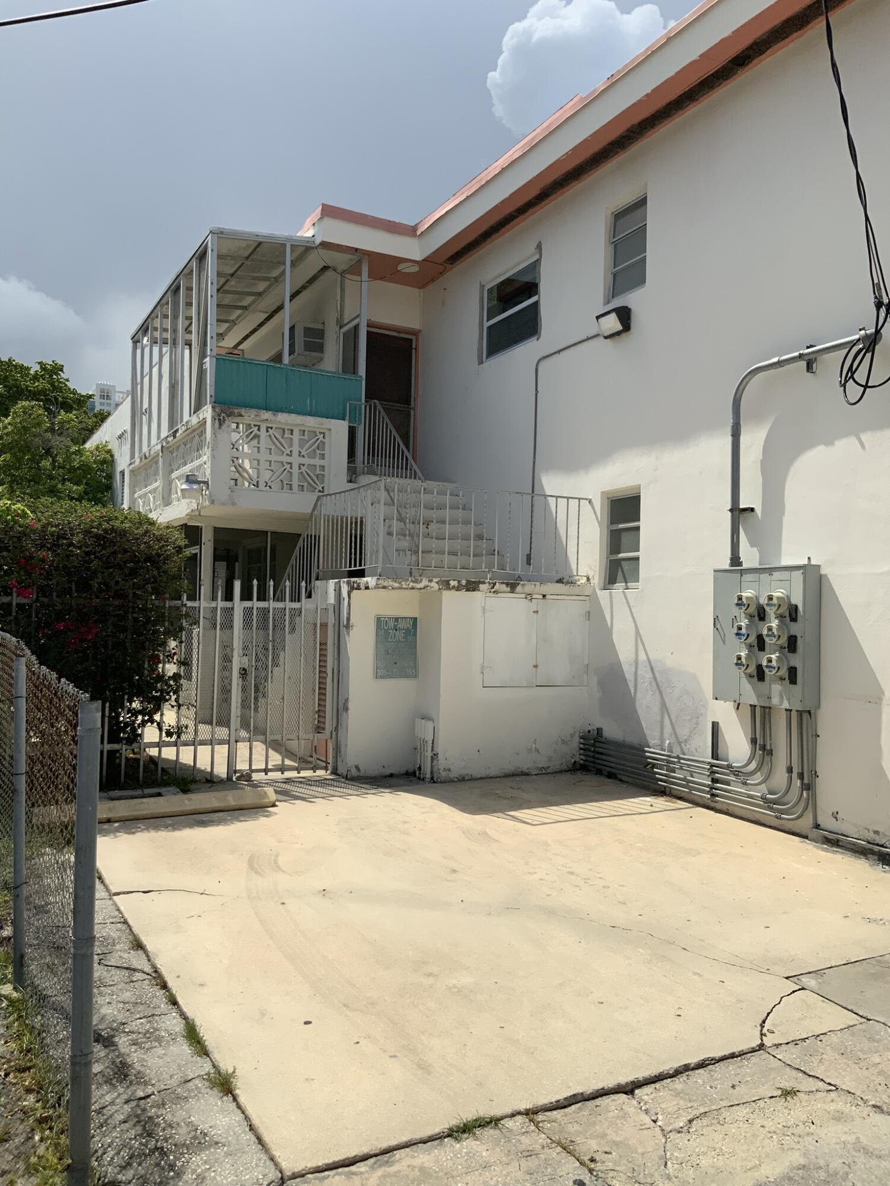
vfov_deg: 61.7
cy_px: 593
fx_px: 994
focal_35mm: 29
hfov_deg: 48.2
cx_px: 445
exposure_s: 1/3322
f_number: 1.8
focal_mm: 3
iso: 20
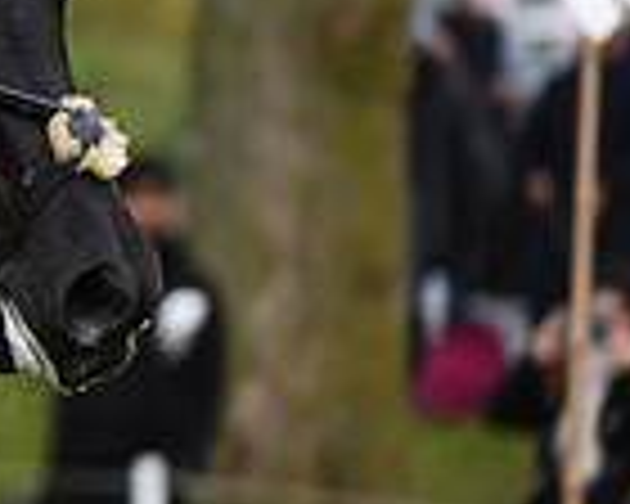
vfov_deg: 2.0
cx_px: -639
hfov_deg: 2.5
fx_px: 14469
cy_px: -104
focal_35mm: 776
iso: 1250
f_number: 4.5
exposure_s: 1/1000
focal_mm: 200
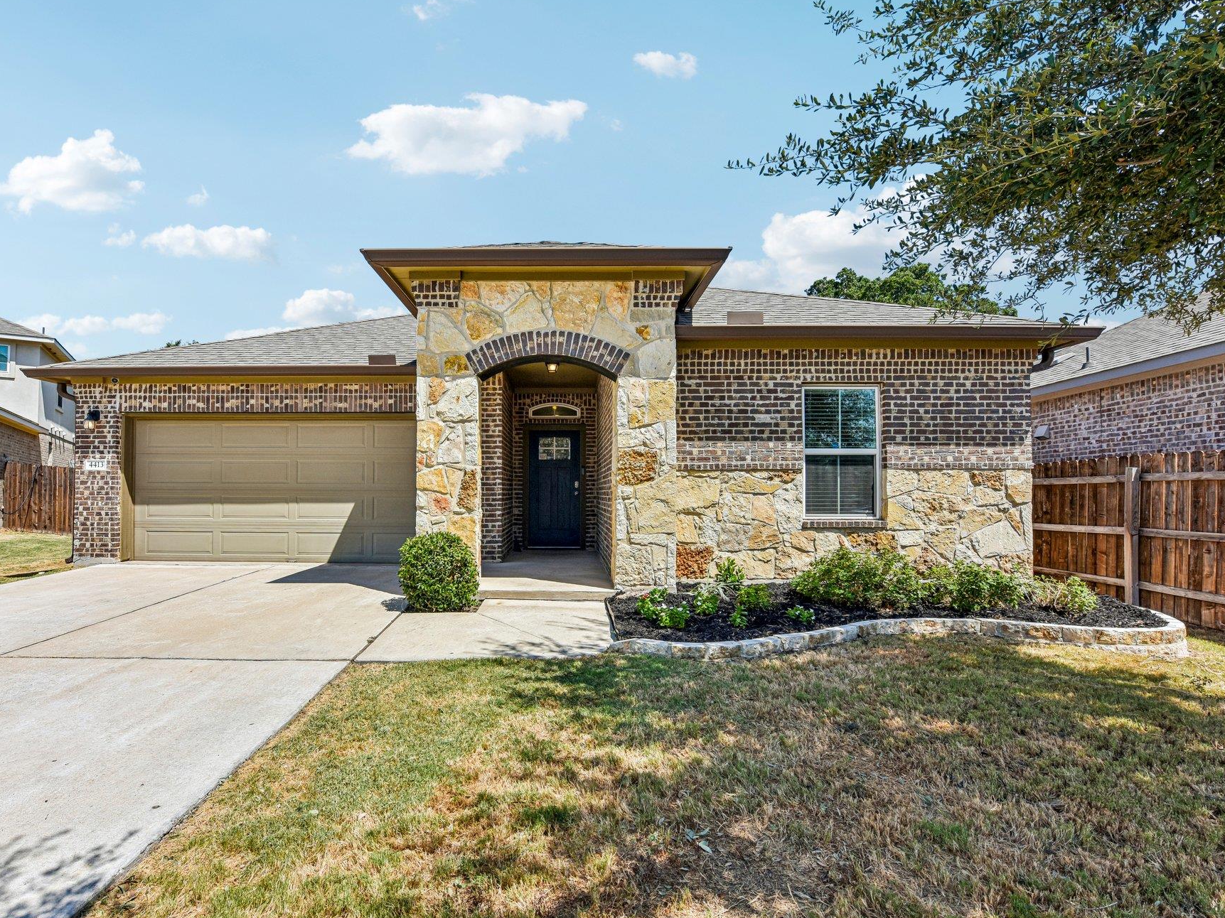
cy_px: 476
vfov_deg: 78.1
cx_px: 544
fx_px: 566
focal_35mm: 16
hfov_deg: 94.1
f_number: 8
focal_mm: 14
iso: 100
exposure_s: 1/400
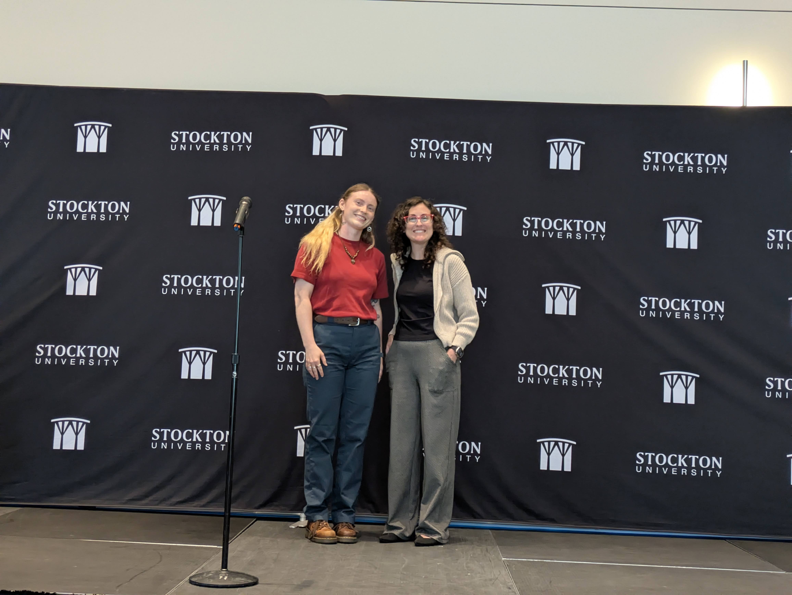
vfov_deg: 28.6
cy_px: 298
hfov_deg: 37.5
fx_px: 1167
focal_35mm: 51
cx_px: 396
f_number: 1.89
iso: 512
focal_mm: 5.43
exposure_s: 1/120
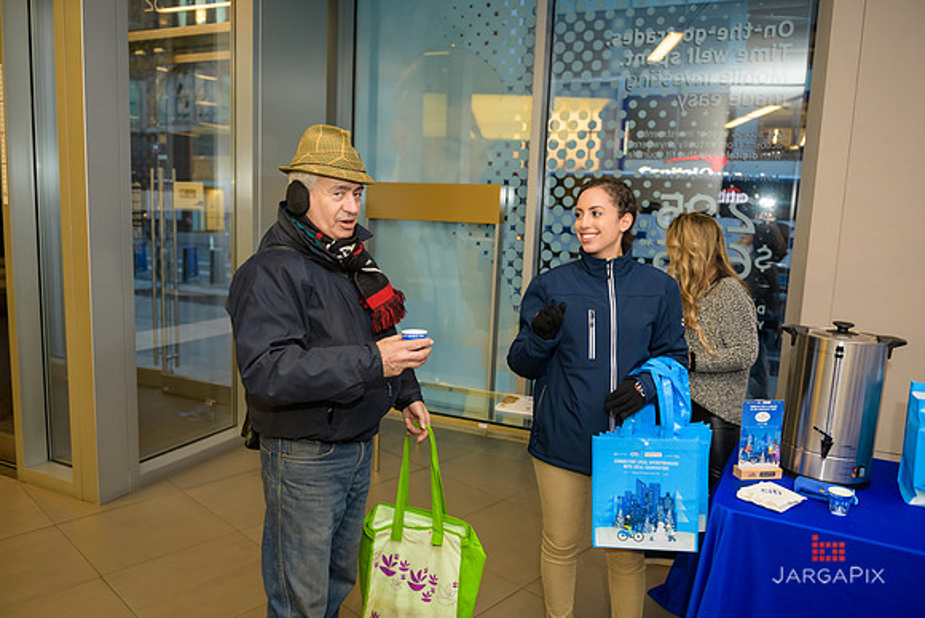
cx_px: 462
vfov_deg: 49.6
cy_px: 309
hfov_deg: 69.4
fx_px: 668
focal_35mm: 26
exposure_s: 1/125
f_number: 3.2
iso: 800
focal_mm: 26
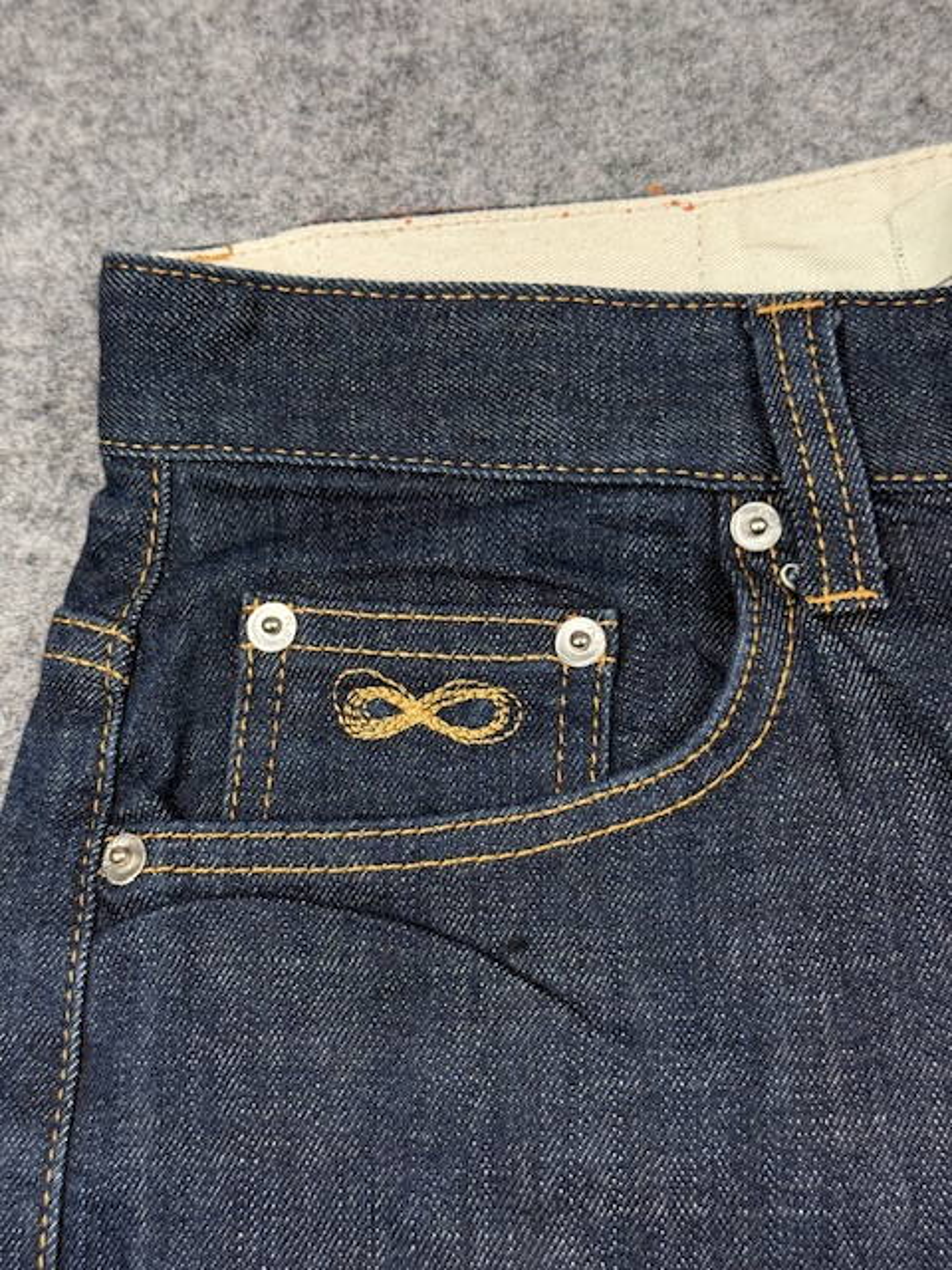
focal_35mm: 48
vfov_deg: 39.7
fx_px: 1760
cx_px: 476
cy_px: 635
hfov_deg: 30.3
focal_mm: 6.76
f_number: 1.78
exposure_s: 1/100
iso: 80
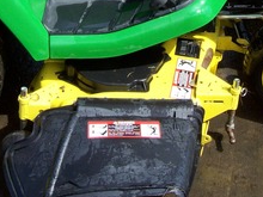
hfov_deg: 22.0
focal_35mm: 89
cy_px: -38
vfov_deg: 16.0
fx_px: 676
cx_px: 108
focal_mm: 6
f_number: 4.8
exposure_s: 1/301
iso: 80
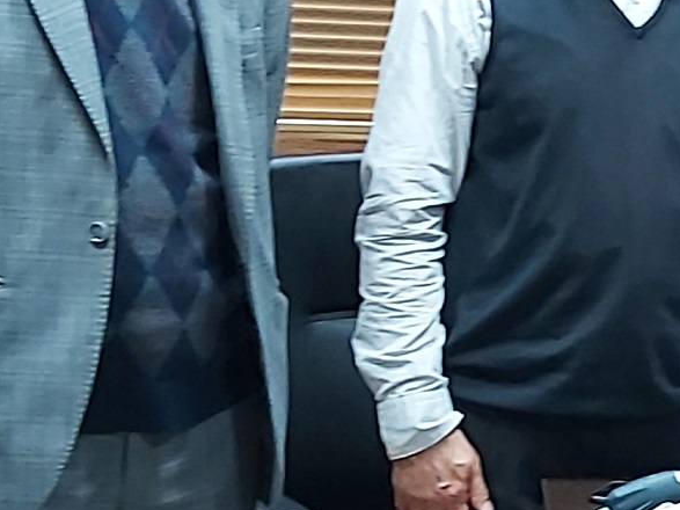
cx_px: 836
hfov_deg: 15.2
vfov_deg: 11.8
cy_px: 426
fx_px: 2455
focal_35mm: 125
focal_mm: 3.92
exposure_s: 1/50
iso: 250
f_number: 1.7
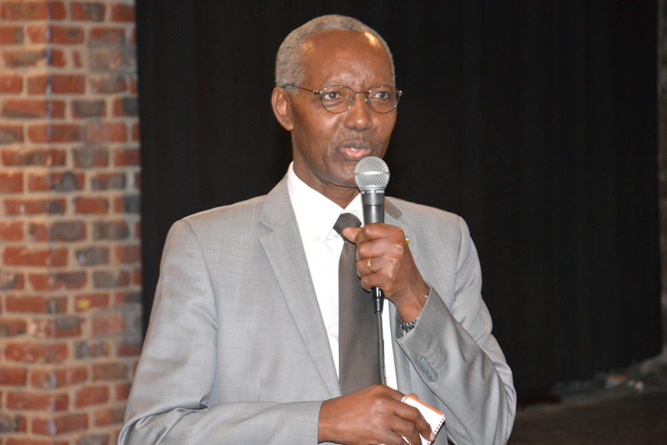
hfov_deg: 13.0
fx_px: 2918
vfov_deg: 8.7
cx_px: 334
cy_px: 222
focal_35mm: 158
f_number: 5.6
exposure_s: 1/60
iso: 3200
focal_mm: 105
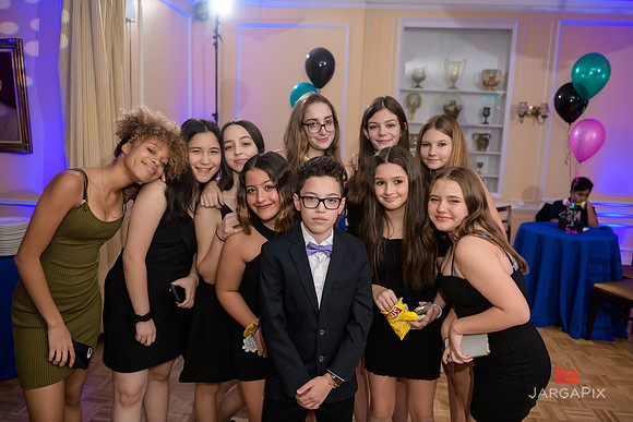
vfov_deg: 45.0
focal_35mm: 29
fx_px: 510
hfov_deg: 63.6
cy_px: 211
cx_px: 316
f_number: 3.2
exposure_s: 1/125
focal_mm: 29
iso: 1250
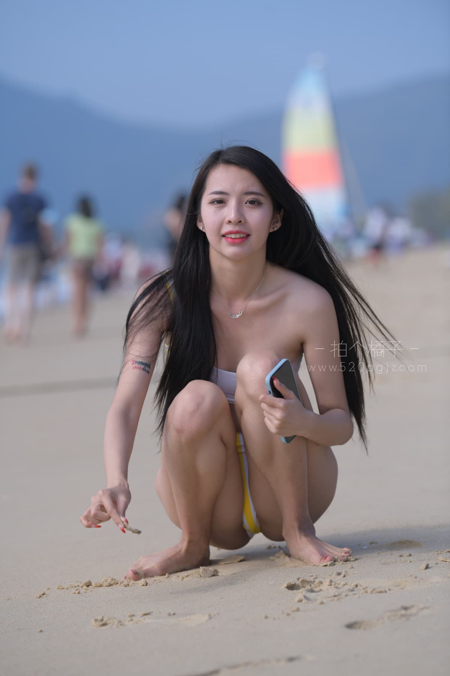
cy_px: 338
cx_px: 225
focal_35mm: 150
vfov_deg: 13.7
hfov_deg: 9.1
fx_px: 2812
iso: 140
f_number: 4
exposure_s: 1/1600
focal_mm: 150
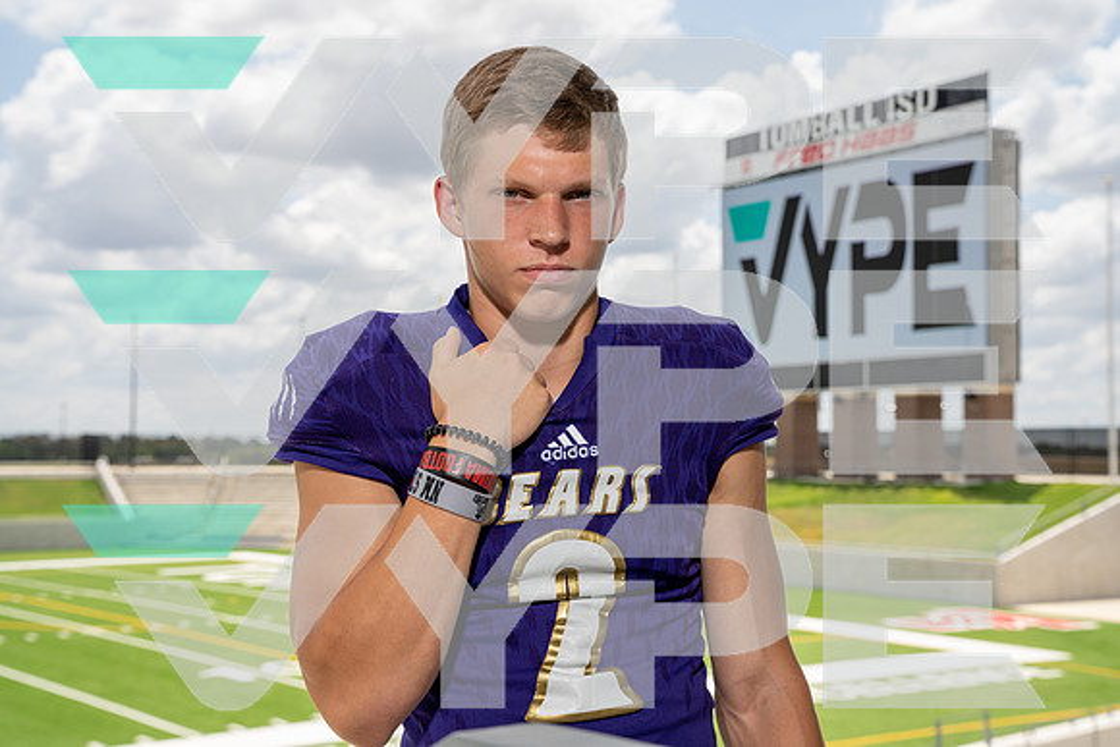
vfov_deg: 27.5
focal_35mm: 49
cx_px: 560
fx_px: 1525
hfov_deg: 40.3
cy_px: 374
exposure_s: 1/250
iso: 100
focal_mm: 49
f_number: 6.3
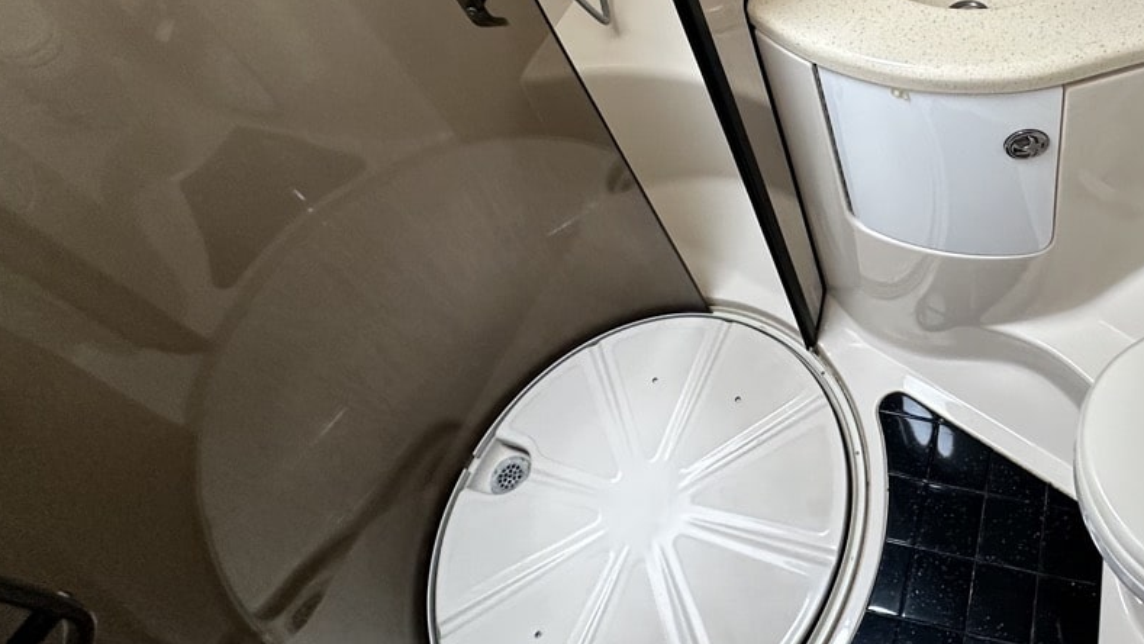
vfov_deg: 36.9
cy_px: 33
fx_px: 880
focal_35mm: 29
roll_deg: +3.7
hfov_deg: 60.2
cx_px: 931
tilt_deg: -44.2
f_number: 2.2
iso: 250
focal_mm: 2.22
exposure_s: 1/99
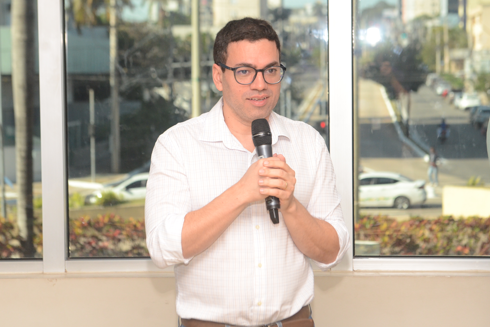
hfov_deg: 19.3
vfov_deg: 12.9
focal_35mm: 106
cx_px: 247
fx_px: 1443
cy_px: 163
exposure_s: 1/125
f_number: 5.6
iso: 1250
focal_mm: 70
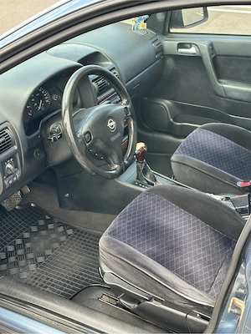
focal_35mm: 48
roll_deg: -0.5
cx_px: 126
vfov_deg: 39.7
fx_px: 464
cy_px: 167
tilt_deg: -29.1
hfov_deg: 30.3
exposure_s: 1/171
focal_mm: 6.86
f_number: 1.78
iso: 64
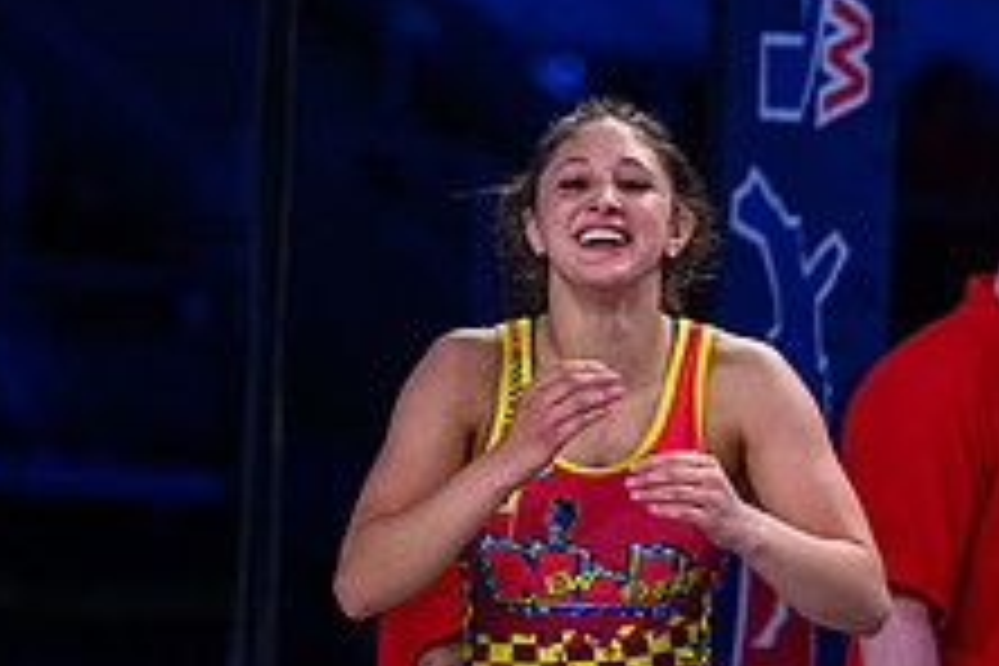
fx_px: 15150
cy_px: 629
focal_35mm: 546
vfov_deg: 2.5
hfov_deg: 3.8
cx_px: 519
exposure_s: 1/800
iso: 5000
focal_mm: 170
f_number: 3.5
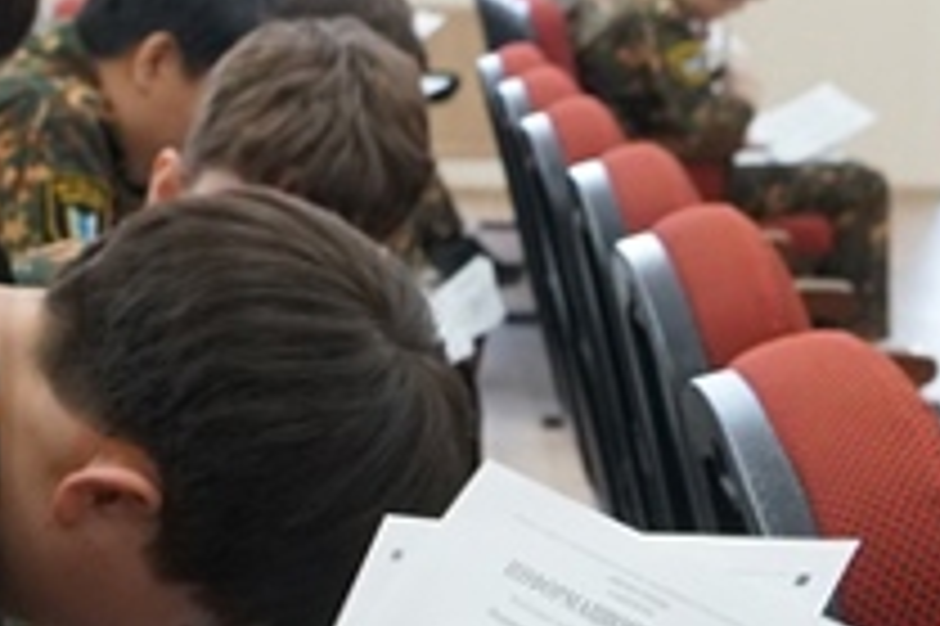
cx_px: -238
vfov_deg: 13.9
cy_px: 617
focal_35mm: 97
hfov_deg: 19.6
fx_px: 2531
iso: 2000
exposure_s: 1/160
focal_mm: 18
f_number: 4
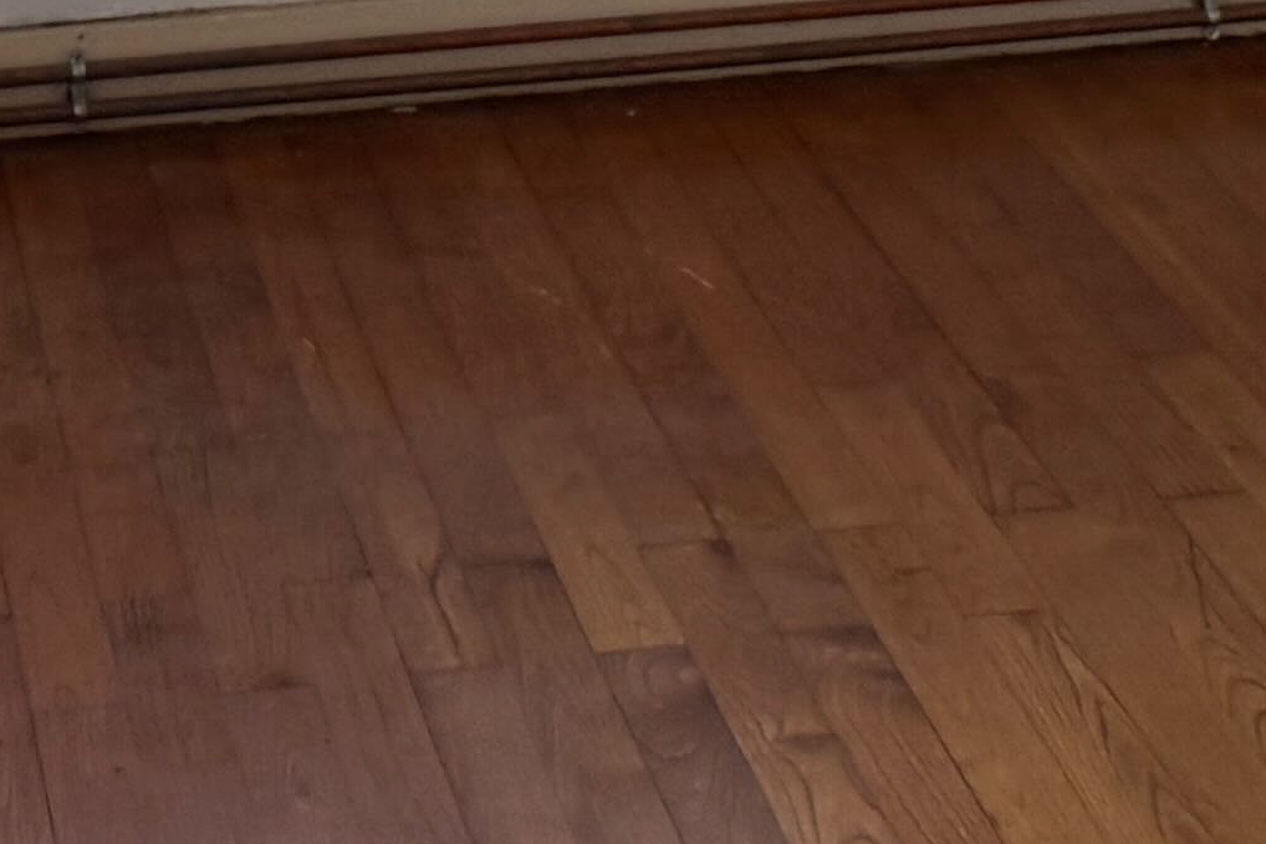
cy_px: -1099
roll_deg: +1.1
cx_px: 335
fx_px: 4924
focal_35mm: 140
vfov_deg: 9.0
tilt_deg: -5.3
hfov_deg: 14.6
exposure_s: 1/121
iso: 160
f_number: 1.78
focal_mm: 6.76
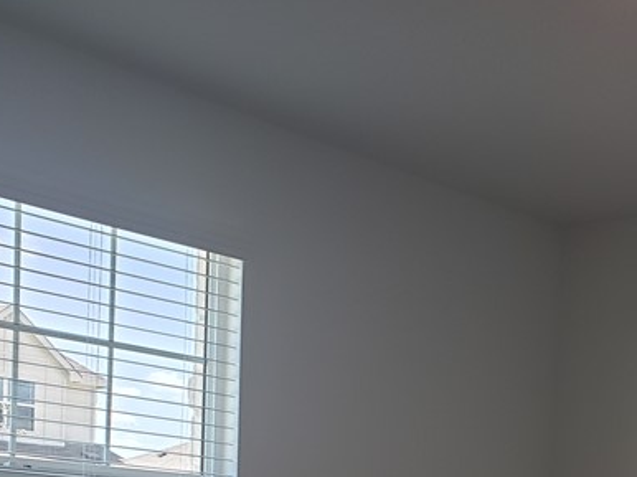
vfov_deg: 19.8
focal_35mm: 69
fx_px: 1269
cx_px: 611
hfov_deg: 26.9
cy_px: 601
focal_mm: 4.3
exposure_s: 1/120
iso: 64
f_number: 2.4
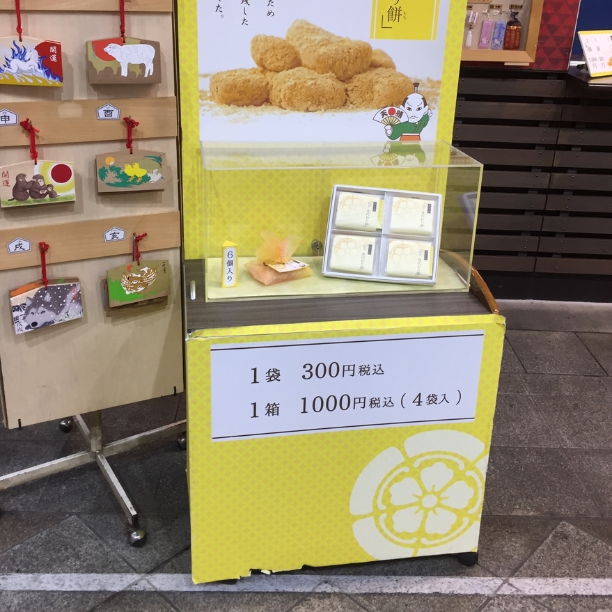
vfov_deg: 46.8
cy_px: 229
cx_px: 304
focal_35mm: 35
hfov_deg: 47.2
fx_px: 700
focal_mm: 4.15
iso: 32
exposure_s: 1/30
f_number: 2.2
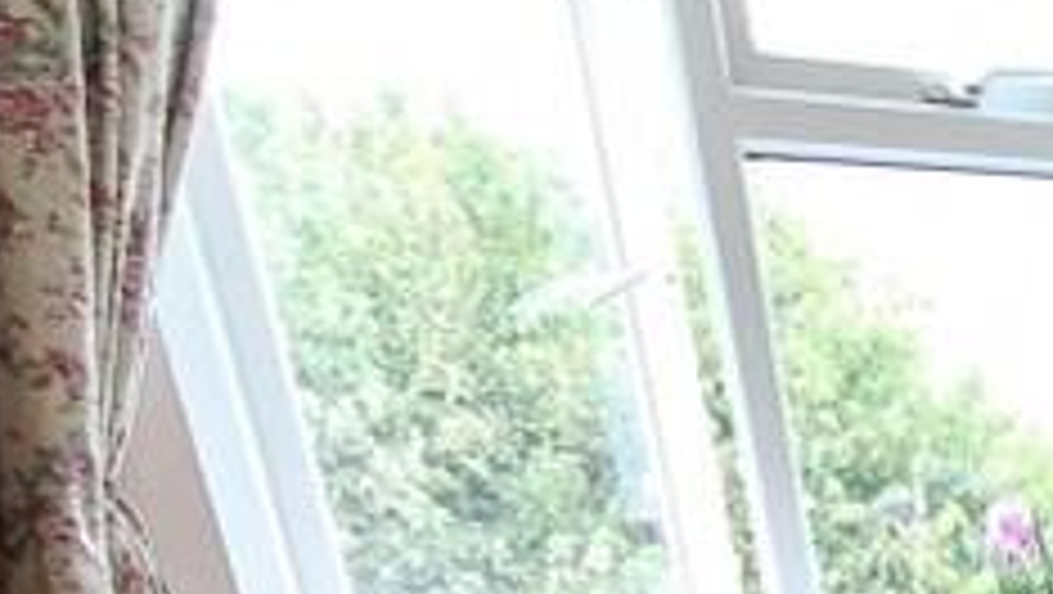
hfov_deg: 24.4
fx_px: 1732
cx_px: 1670
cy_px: 1192
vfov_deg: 15.5
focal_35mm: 62
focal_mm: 1.74
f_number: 2.2
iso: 64
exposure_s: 1/25
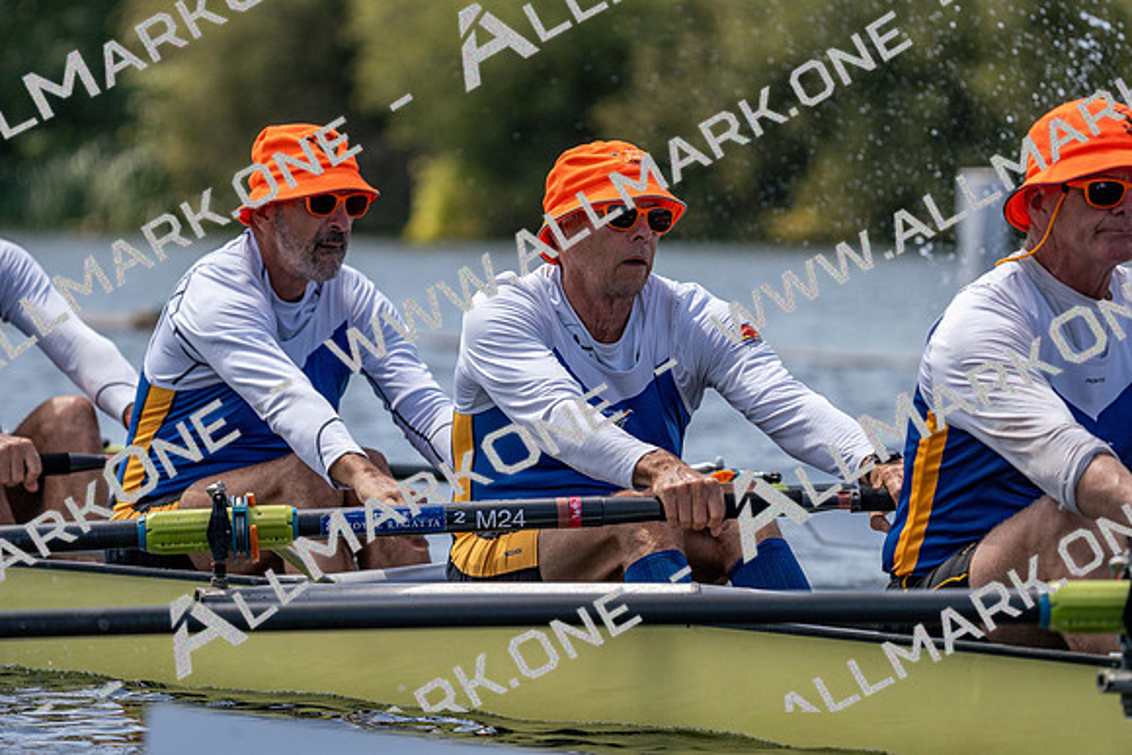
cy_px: 378
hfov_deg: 6.5
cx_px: 566
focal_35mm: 315
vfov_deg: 4.4
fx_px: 9907
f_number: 6.3
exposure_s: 1/2000
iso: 250
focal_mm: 315
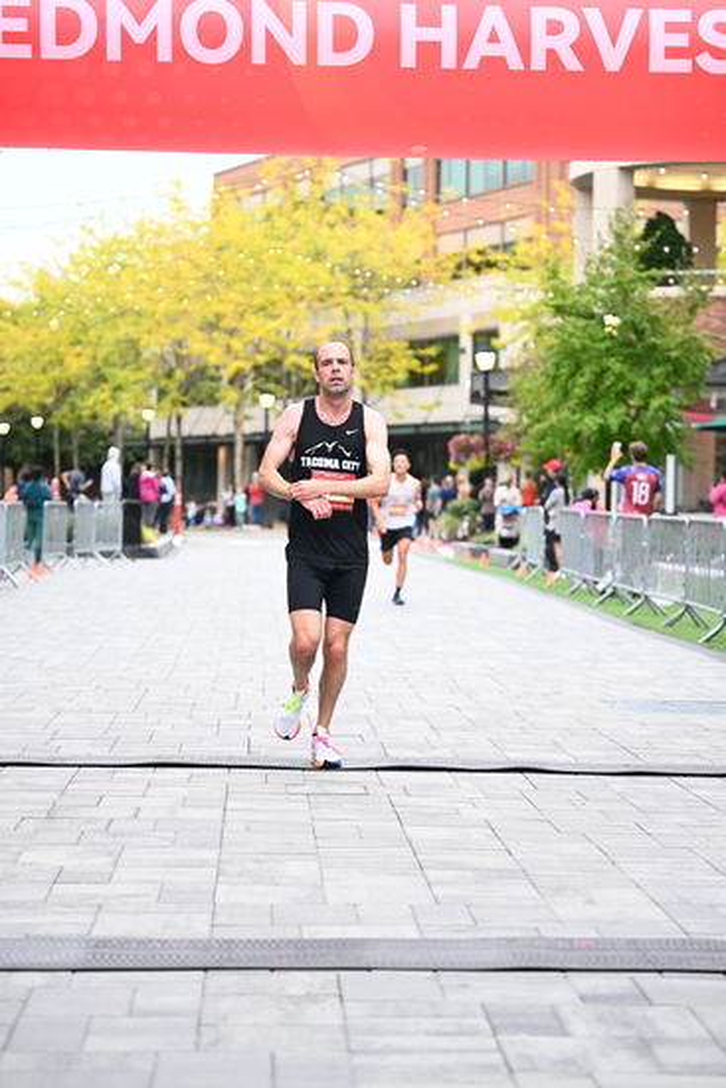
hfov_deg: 18.0
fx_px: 2297
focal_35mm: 76
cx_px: 363
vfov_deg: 26.6
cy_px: 544
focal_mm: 76
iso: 1600
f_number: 2.8
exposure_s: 1/800
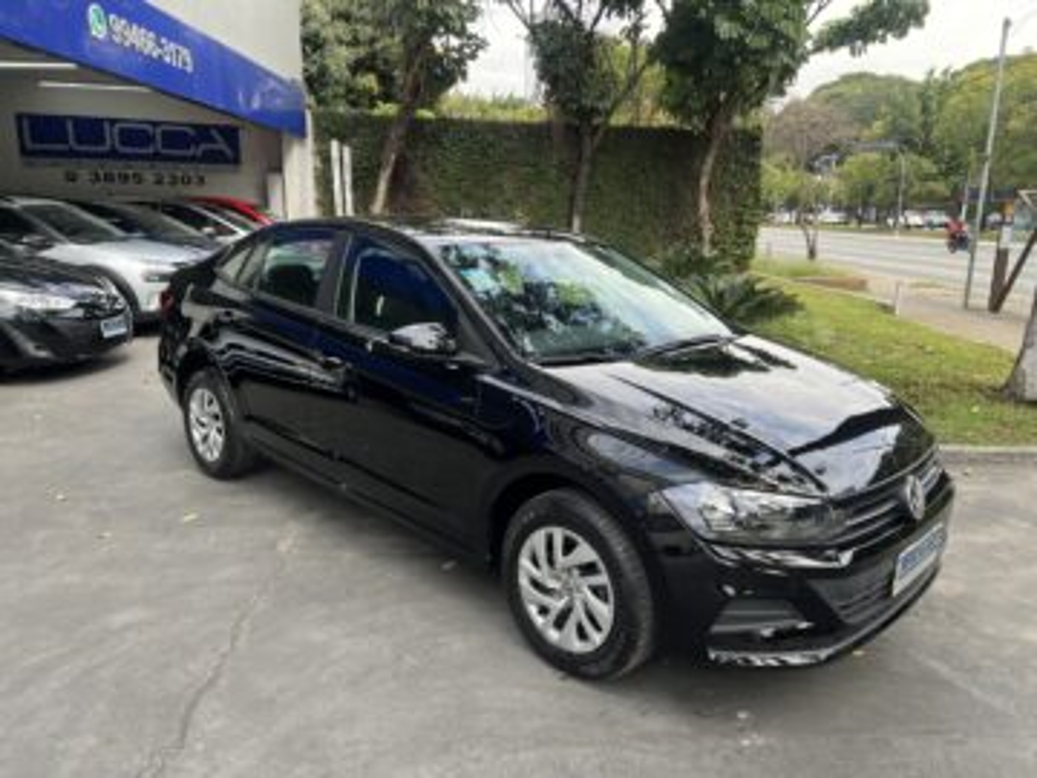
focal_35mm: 26
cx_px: 518
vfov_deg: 53.1
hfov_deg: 67.3
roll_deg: +0.0
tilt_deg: -13.7
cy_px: 389
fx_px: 779
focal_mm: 5.7
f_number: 1.5
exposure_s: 1/753
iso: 50
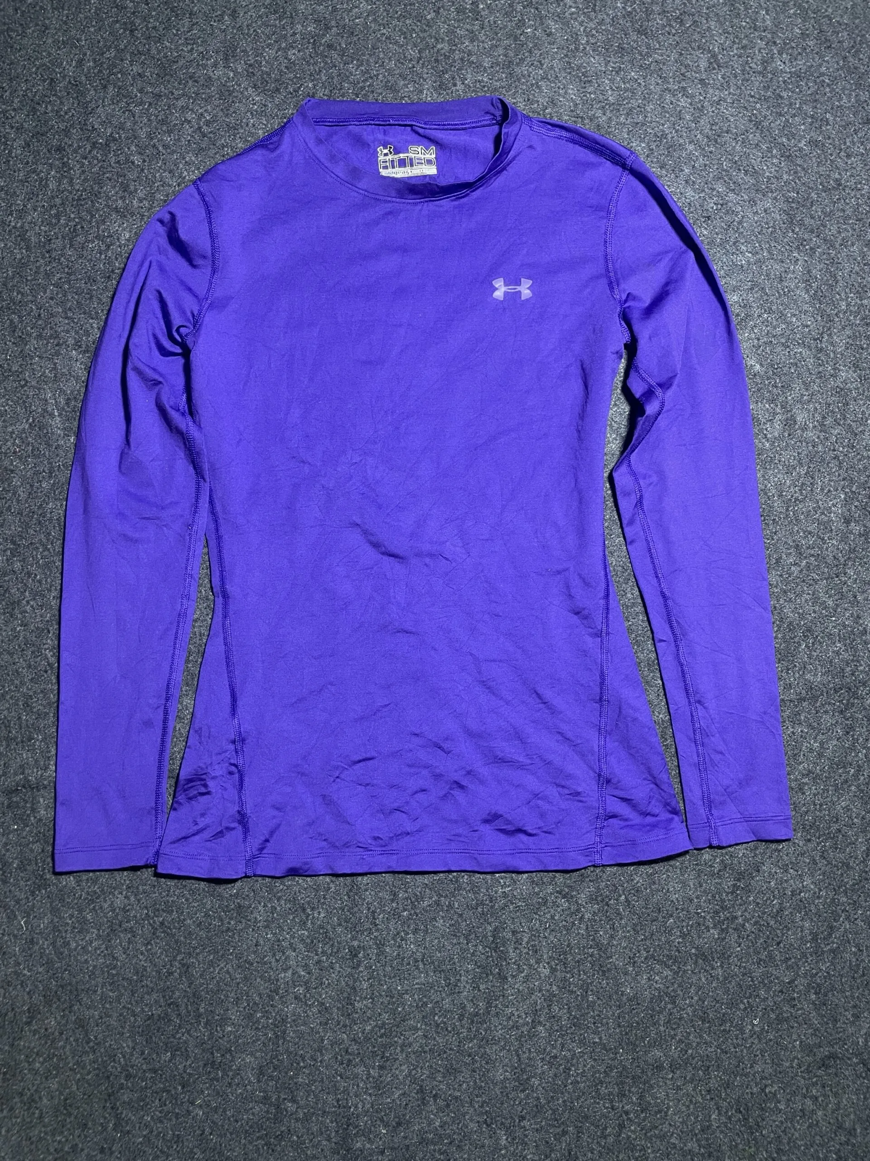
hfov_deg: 53.1
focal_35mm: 26
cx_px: 435
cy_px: 580
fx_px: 871
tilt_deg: -60.8
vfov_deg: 67.3
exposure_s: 1/50
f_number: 1.6
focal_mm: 4.2
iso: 125
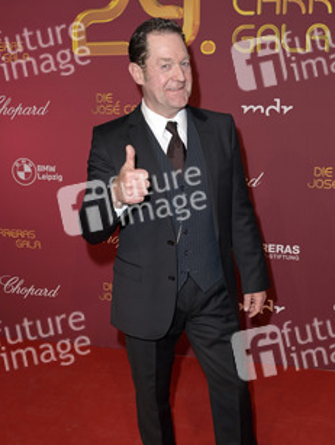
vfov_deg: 46.4
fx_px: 515
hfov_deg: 36.0
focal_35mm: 40
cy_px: 274
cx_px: 174
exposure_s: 1/250
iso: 640
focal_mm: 32
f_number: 5.6
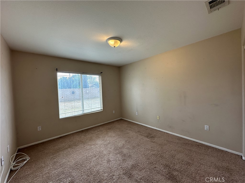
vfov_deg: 85.7
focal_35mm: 14
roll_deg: +2.3
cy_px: 92
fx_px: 99
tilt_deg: -1.8
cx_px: 122
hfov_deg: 102.1
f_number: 2.2
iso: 50
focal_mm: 2.22
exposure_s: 1/120
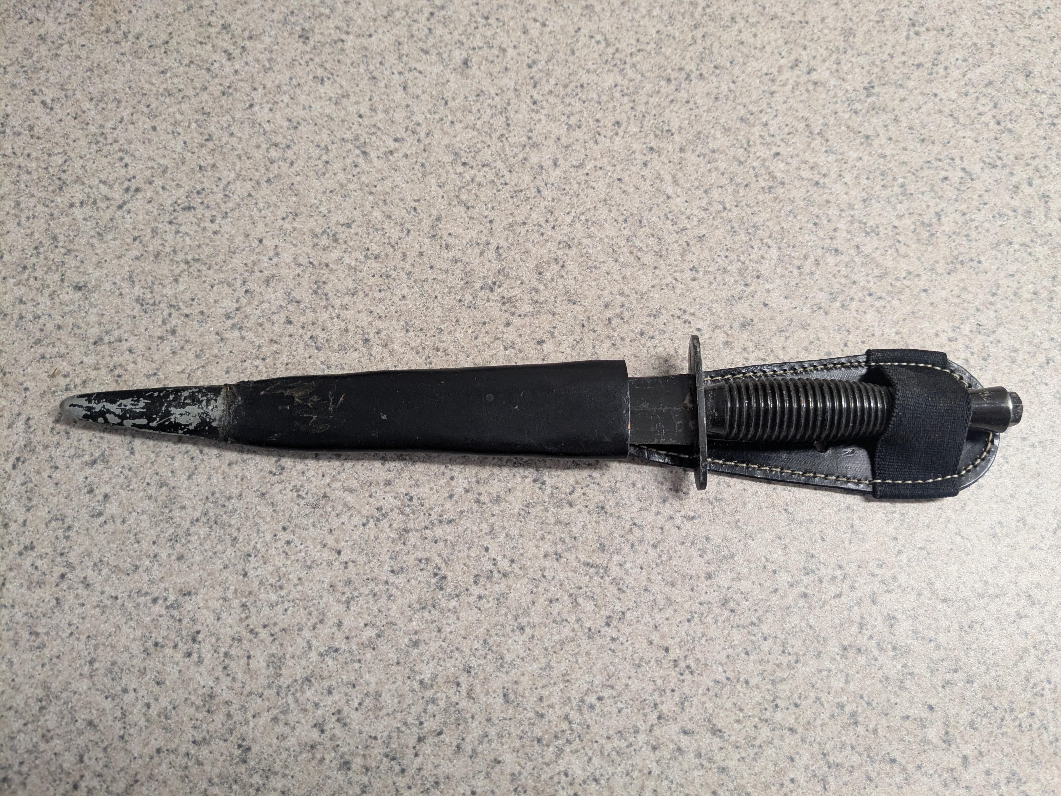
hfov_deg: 65.3
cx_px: 530
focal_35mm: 27
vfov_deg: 51.4
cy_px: 398
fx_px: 828
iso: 152
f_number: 1.73
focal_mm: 4.38
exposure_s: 1/24
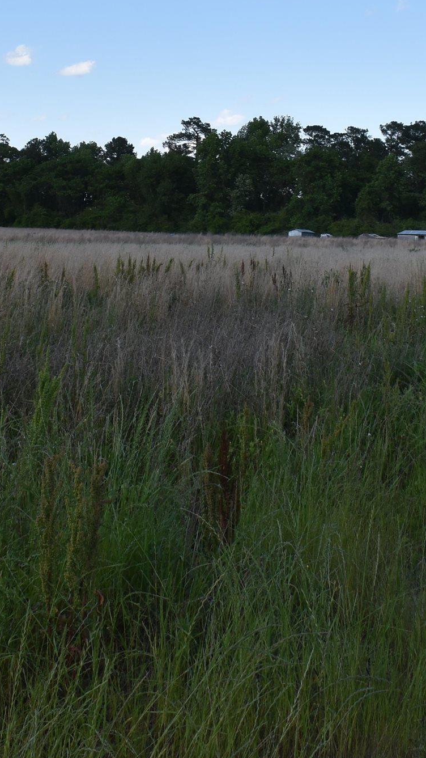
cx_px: 193
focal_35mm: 65
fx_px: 1305
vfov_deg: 31.7
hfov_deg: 18.5
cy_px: 185
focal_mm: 18
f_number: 8
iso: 100
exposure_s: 1/200
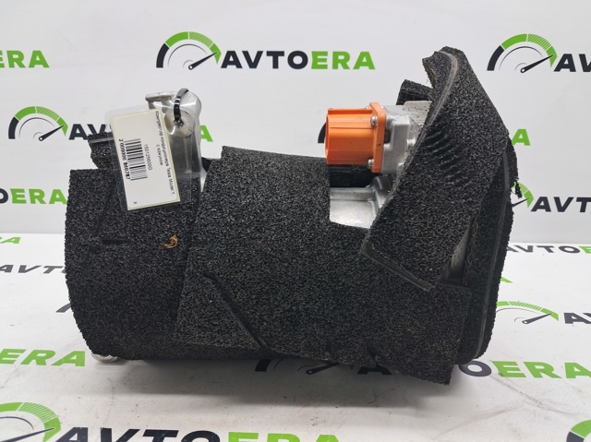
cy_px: 221
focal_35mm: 27
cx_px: 296
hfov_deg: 65.4
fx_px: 461
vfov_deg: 51.3
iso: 50
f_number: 1.8
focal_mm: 4
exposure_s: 1/50
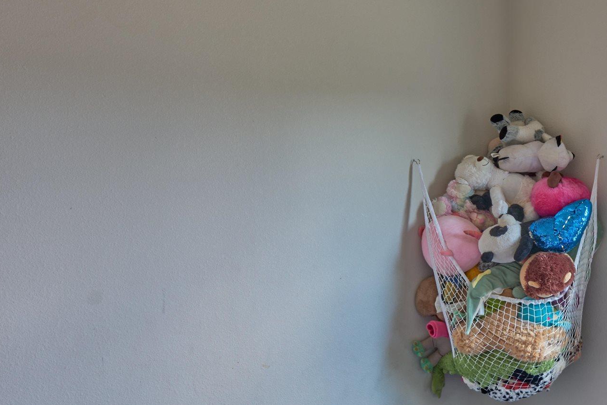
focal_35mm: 58
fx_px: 978
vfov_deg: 23.3
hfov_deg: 32.3
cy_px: 259
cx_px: 575
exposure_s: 1/17
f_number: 7.1
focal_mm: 16
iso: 400
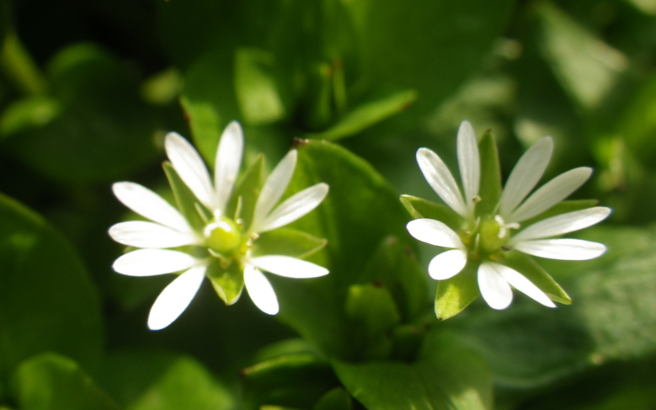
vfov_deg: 34.4
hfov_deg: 52.7
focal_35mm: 37
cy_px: 213
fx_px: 662
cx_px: 325
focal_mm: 6.1
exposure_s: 1/100
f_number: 3.8
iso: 80
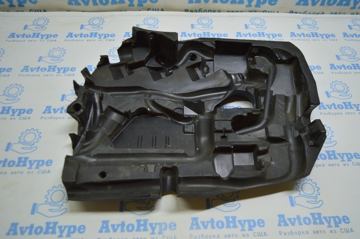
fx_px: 300
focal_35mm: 30
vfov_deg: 43.5
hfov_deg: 62.0
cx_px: 180
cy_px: 120
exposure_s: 1/80
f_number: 3.5
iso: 400
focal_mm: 20
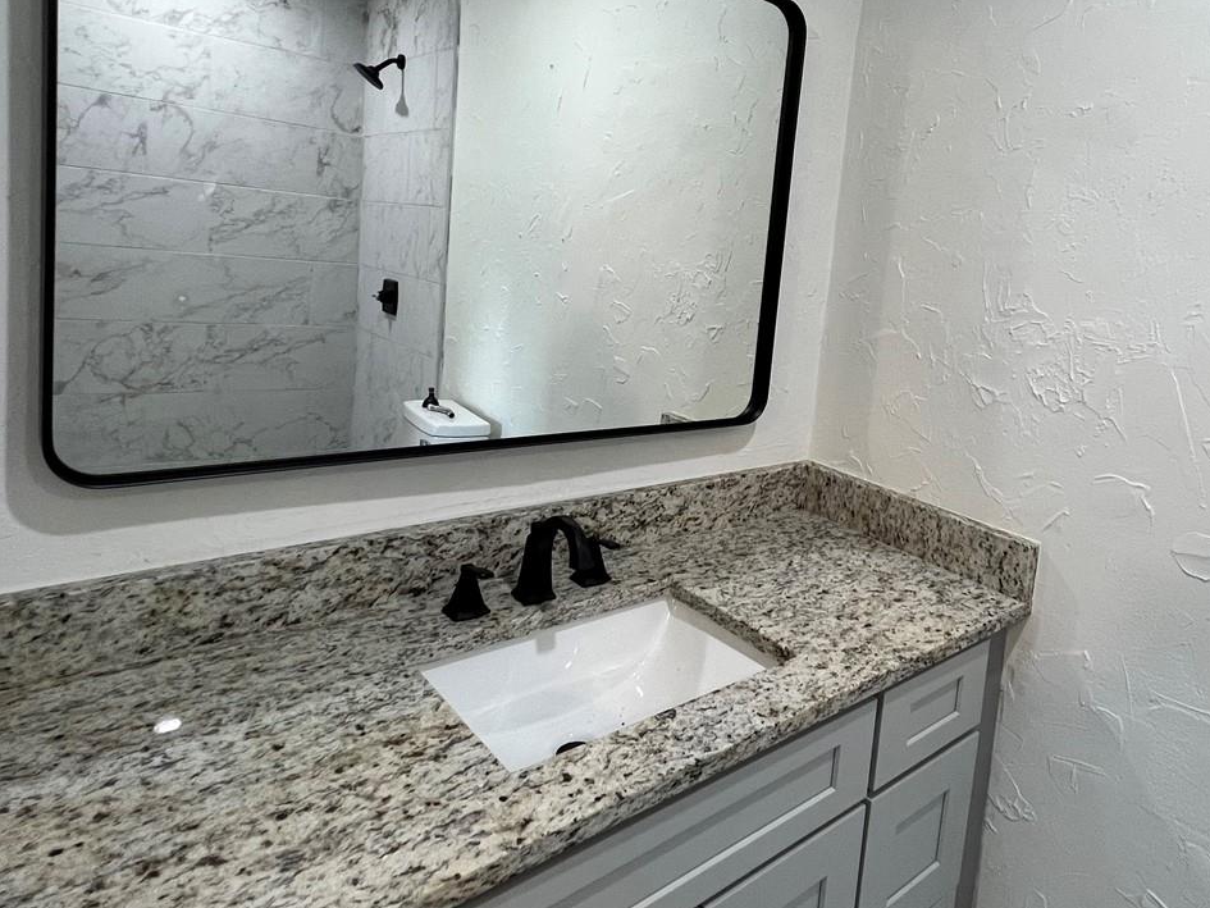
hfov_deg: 74.2
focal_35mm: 22
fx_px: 769
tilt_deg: -6.5
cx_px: 798
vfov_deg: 60.2
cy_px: 333
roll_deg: -5.8
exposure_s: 1/60
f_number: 1.8
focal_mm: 1.57
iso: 160
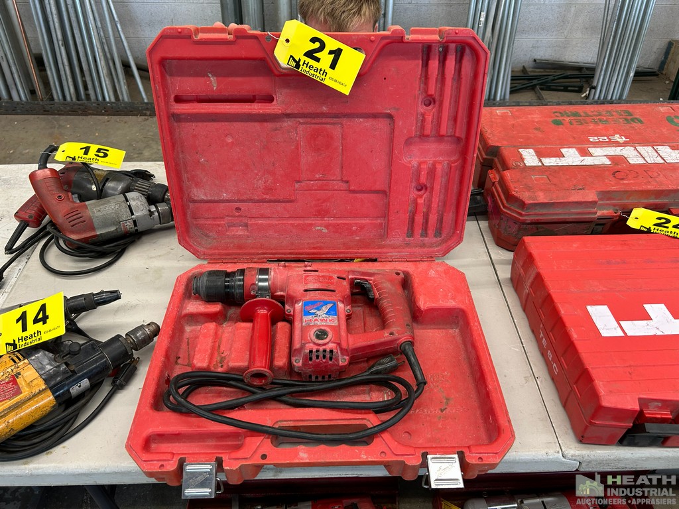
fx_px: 510
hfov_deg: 67.3
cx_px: 340
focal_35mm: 26
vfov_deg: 53.1
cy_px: 254
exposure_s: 1/60
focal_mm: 5.7
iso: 80
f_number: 1.5
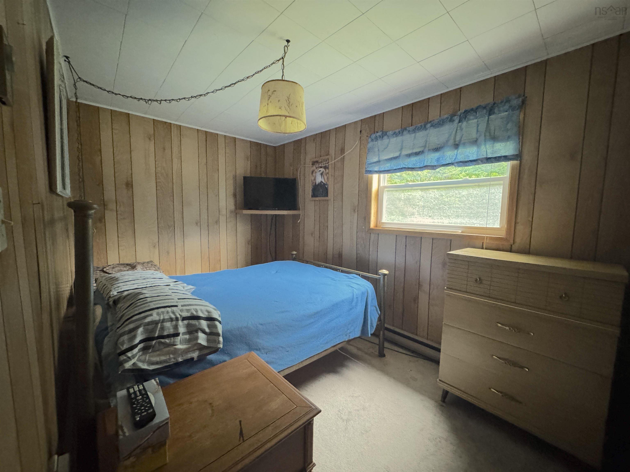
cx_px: 315
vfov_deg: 85.7
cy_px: 236
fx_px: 255
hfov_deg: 102.1
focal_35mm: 14
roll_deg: -0.9
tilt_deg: -4.5
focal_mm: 2.22
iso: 1000
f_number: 2.2
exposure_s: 1/60
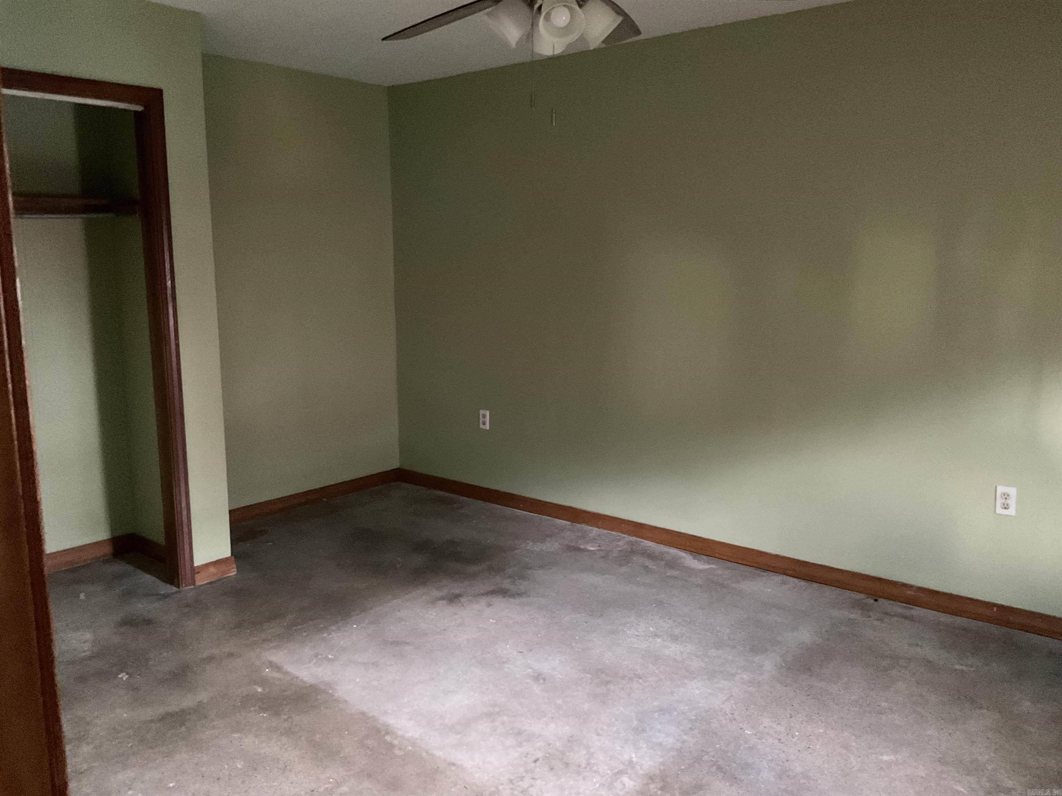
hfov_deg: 61.7
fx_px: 890
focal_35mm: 29
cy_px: 398
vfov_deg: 48.2
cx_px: 531
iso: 640
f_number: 1.8
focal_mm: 3
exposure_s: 1/24
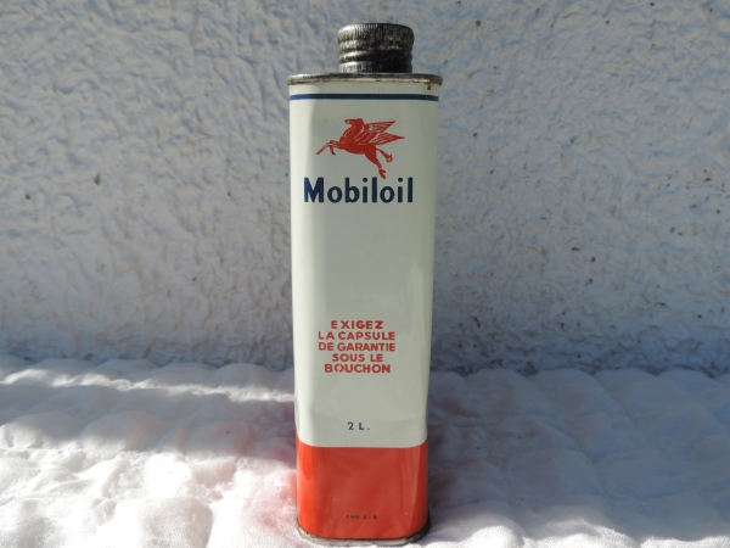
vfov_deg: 46.8
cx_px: 365
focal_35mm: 30
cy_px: 274
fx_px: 633
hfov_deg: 60.0
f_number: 3.1
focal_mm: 5.3
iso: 80
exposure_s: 1/1250
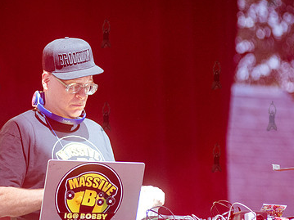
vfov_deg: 4.8
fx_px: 2649
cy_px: 95
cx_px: 63
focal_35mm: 312
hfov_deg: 6.3
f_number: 3.5
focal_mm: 170
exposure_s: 1/250
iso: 2000
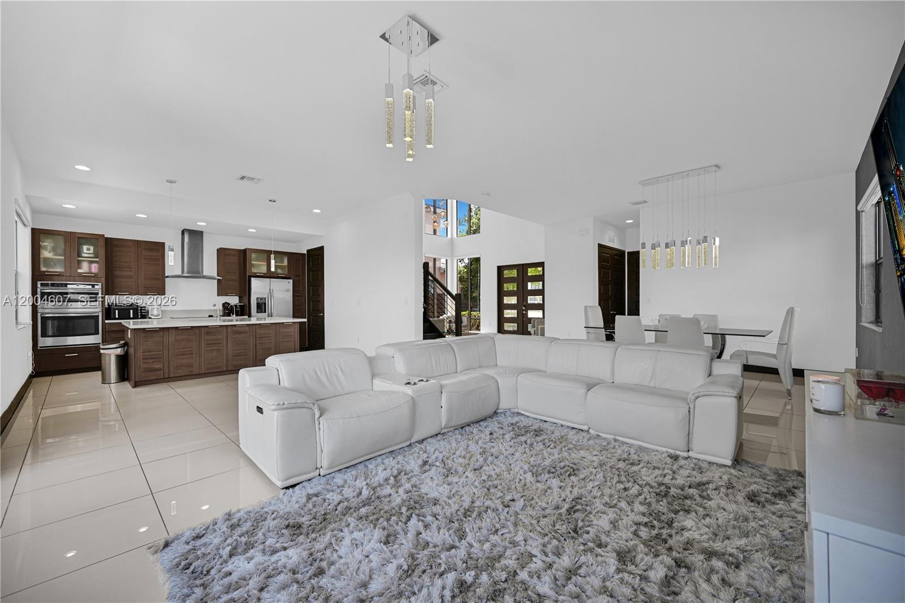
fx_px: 352
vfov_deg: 81.2
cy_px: 302
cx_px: 452
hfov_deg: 104.3
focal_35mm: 14
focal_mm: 14
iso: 100
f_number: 4
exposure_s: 1/50
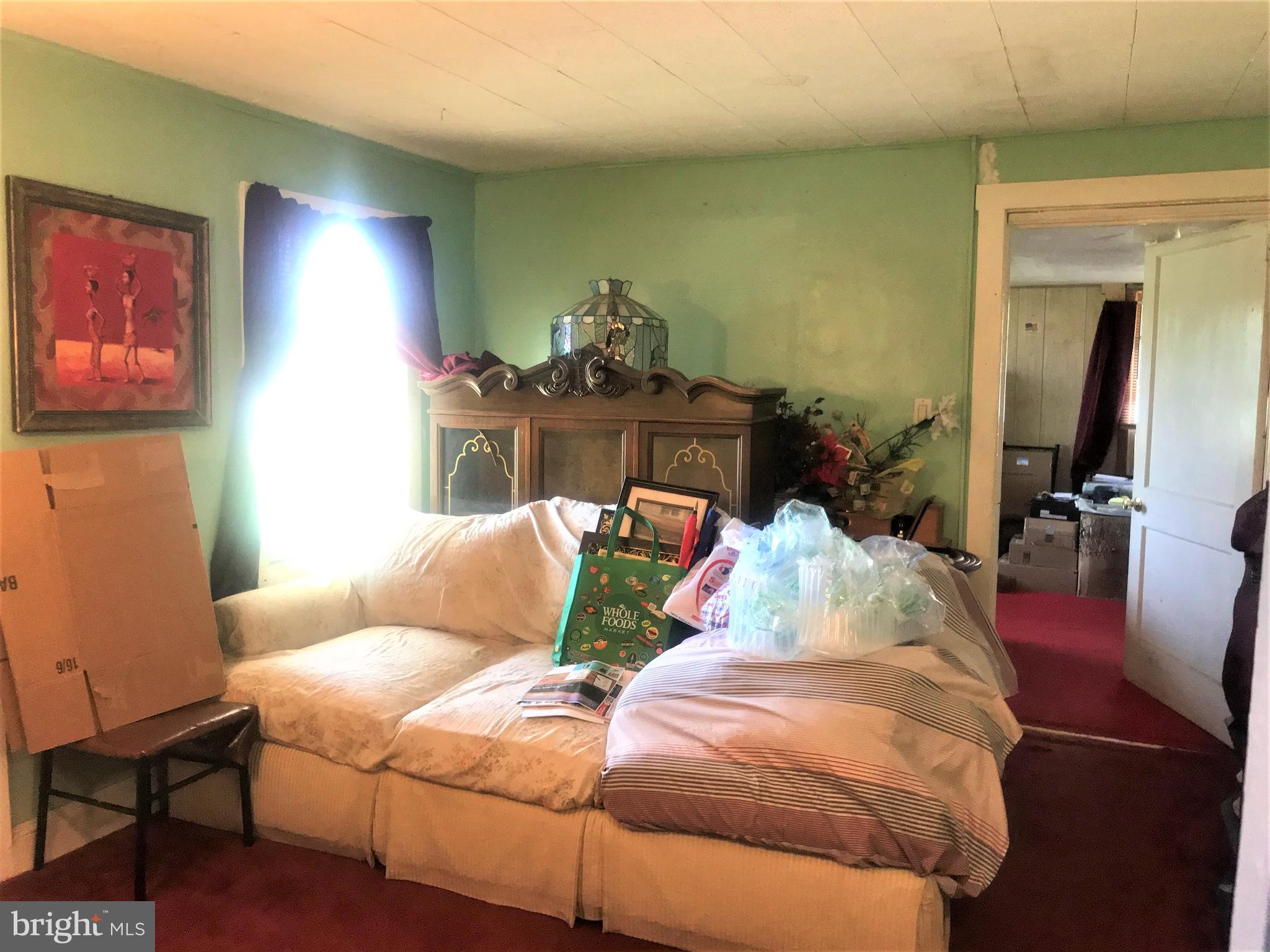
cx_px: 635
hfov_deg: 63.4
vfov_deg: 49.7
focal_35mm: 28
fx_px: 1027
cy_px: 476
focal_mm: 3.99
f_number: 1.8
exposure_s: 1/30
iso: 160
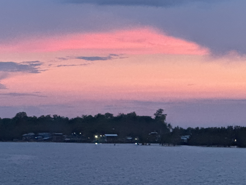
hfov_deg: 11.2
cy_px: 83
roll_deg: +0.3
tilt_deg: +2.9
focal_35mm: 176
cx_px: 105
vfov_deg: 8.4
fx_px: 1251
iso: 1250
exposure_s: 1/60
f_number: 2.8
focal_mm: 15.66
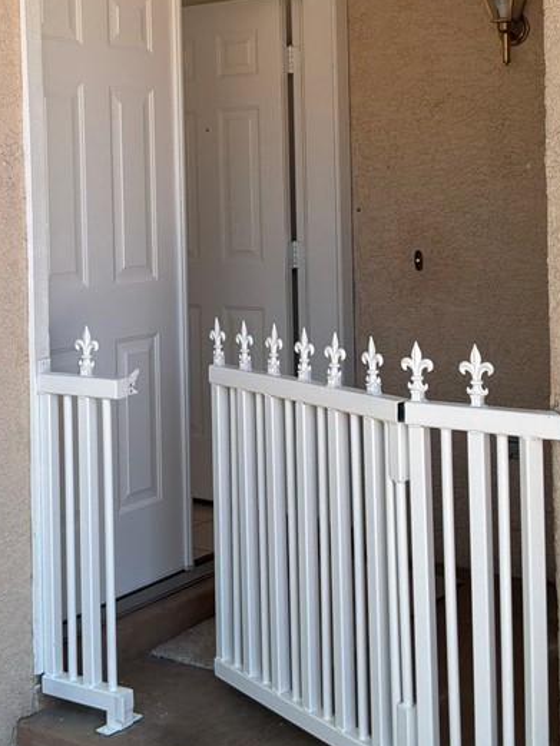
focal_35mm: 55
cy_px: 212
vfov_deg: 34.4
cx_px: 282
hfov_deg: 26.6
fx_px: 1186
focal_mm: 3
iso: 25
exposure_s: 1/257
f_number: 1.8
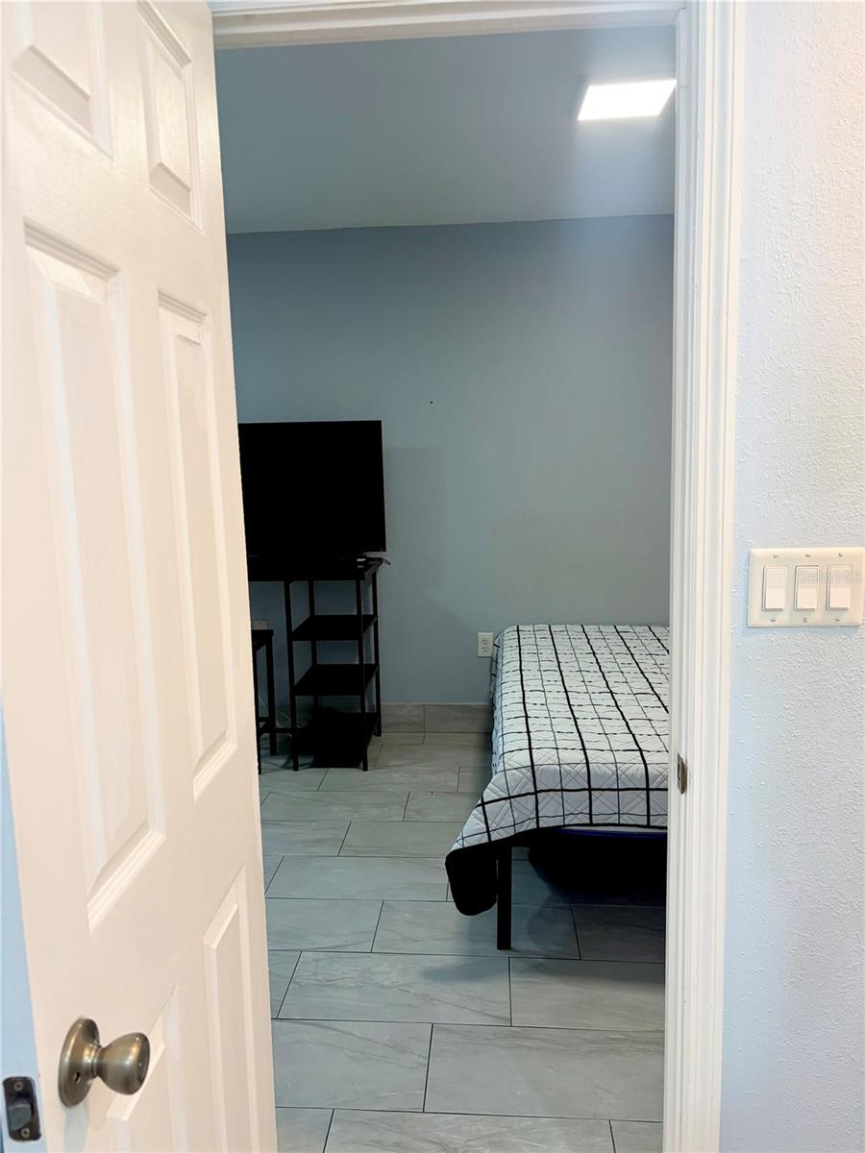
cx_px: 432
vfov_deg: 67.3
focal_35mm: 26
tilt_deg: -7.8
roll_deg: +0.8
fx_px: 866
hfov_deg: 53.1
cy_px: 576
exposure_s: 1/60
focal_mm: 5.96
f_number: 1.6
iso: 125
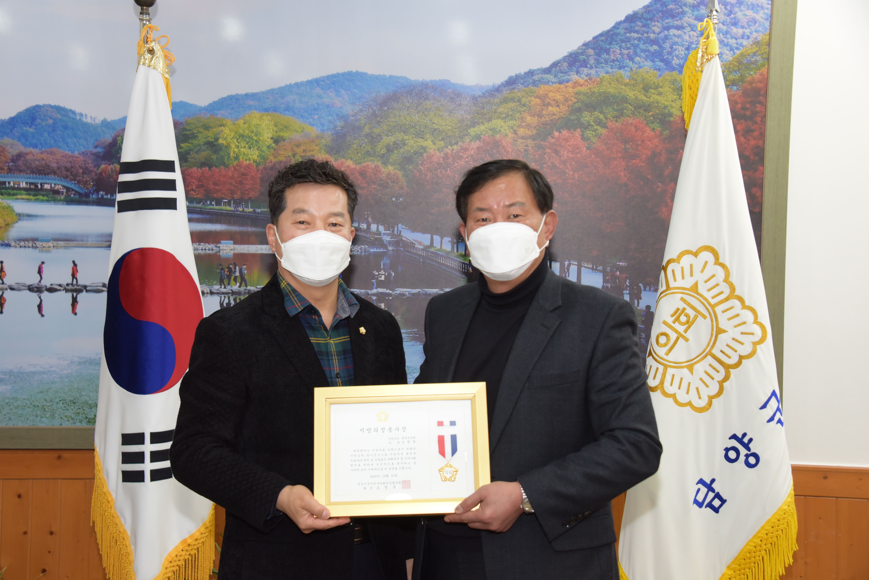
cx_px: 434
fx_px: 1256
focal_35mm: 52
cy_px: 290
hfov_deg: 38.2
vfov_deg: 26.0
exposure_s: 1/200
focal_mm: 52
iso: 2000
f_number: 6.3
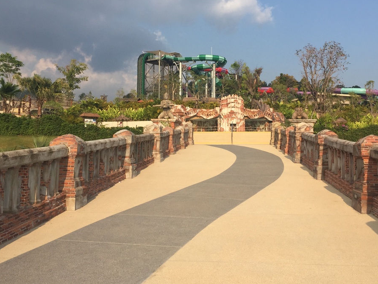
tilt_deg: +5.1
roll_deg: -1.5
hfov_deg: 47.8
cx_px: 202
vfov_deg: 36.6
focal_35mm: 39
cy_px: 107
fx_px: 426
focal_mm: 4.15
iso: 32
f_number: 2.2
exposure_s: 1/2083
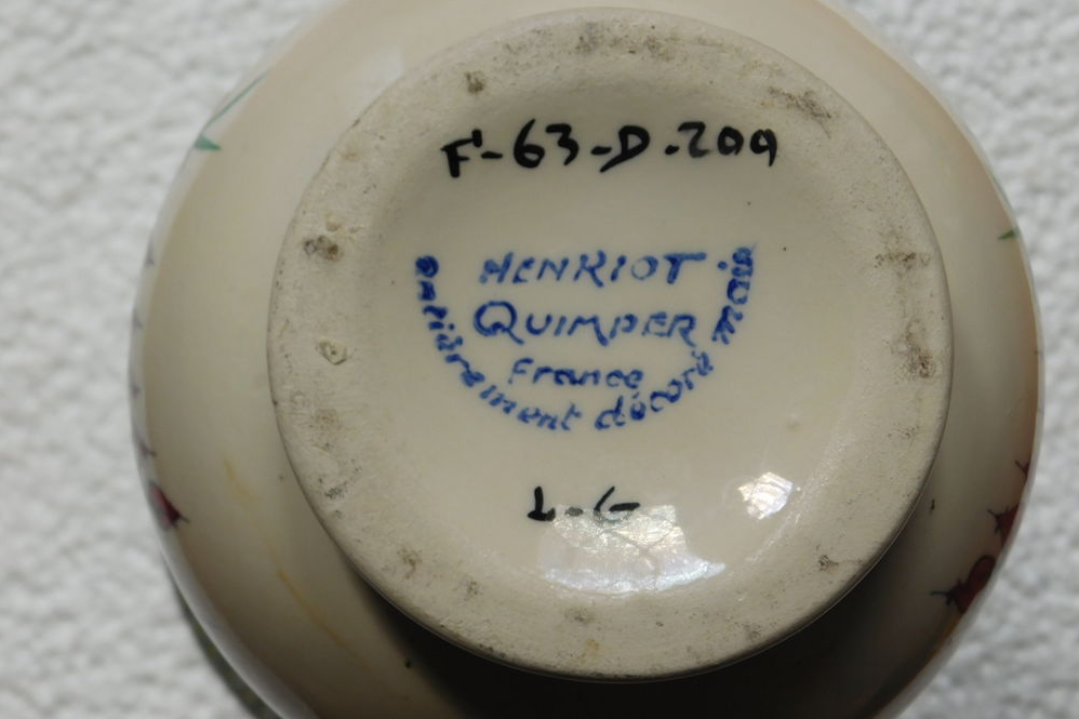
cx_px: 540
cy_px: 372
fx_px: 2217
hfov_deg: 27.3
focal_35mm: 74
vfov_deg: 18.4
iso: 125
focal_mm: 12.6
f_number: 4.3
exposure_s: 1/800
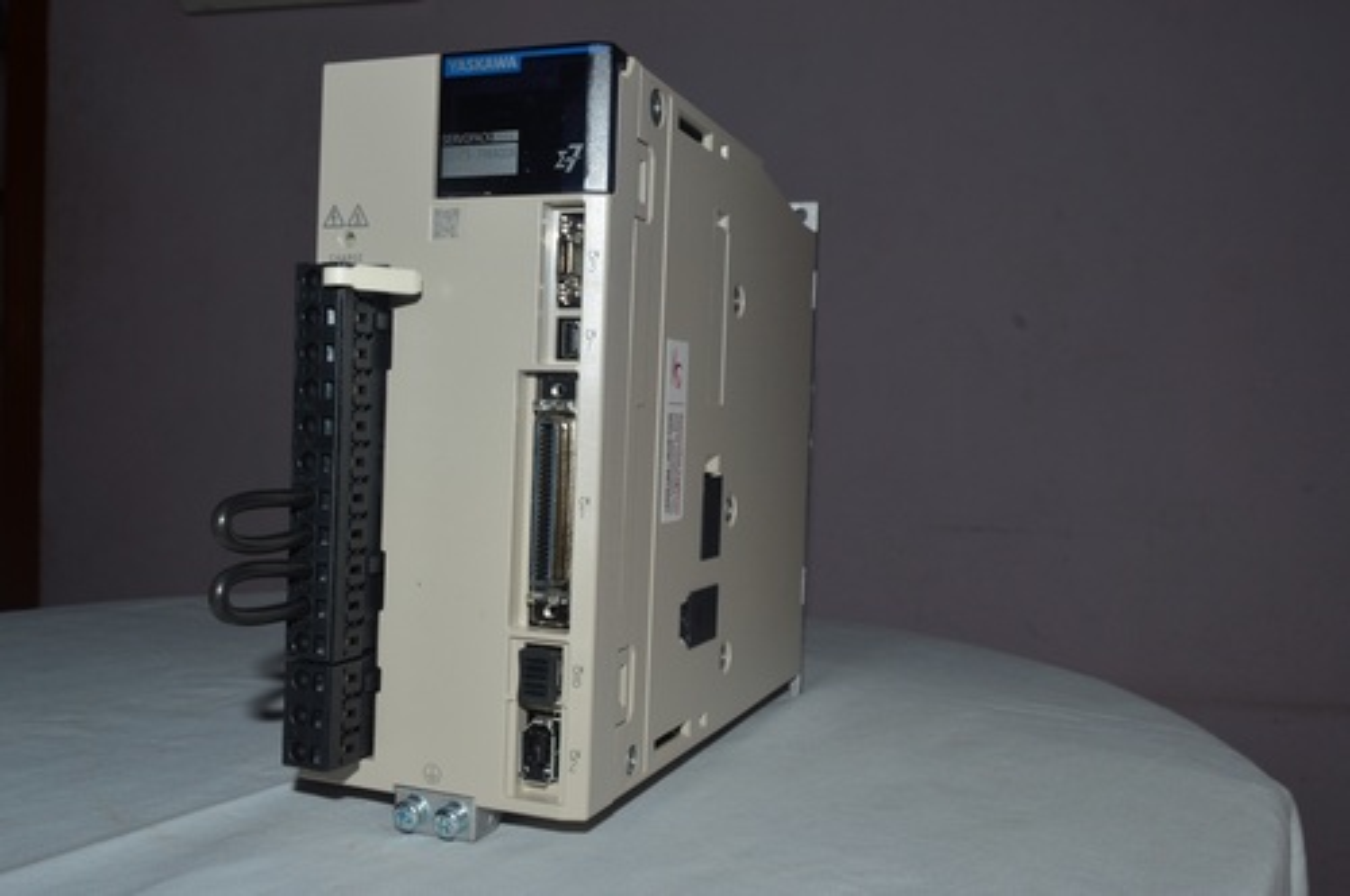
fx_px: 1236
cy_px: 448
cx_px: 675
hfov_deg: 57.3
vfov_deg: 39.9
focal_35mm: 33
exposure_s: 1/60
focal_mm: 22
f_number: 16
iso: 100
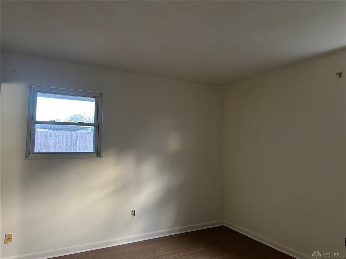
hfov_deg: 71.6
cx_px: 173
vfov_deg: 56.8
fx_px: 240
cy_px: 130
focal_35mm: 24
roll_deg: -0.6
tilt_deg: +3.4
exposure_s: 1/60
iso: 400
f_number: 1.78
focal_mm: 6.86
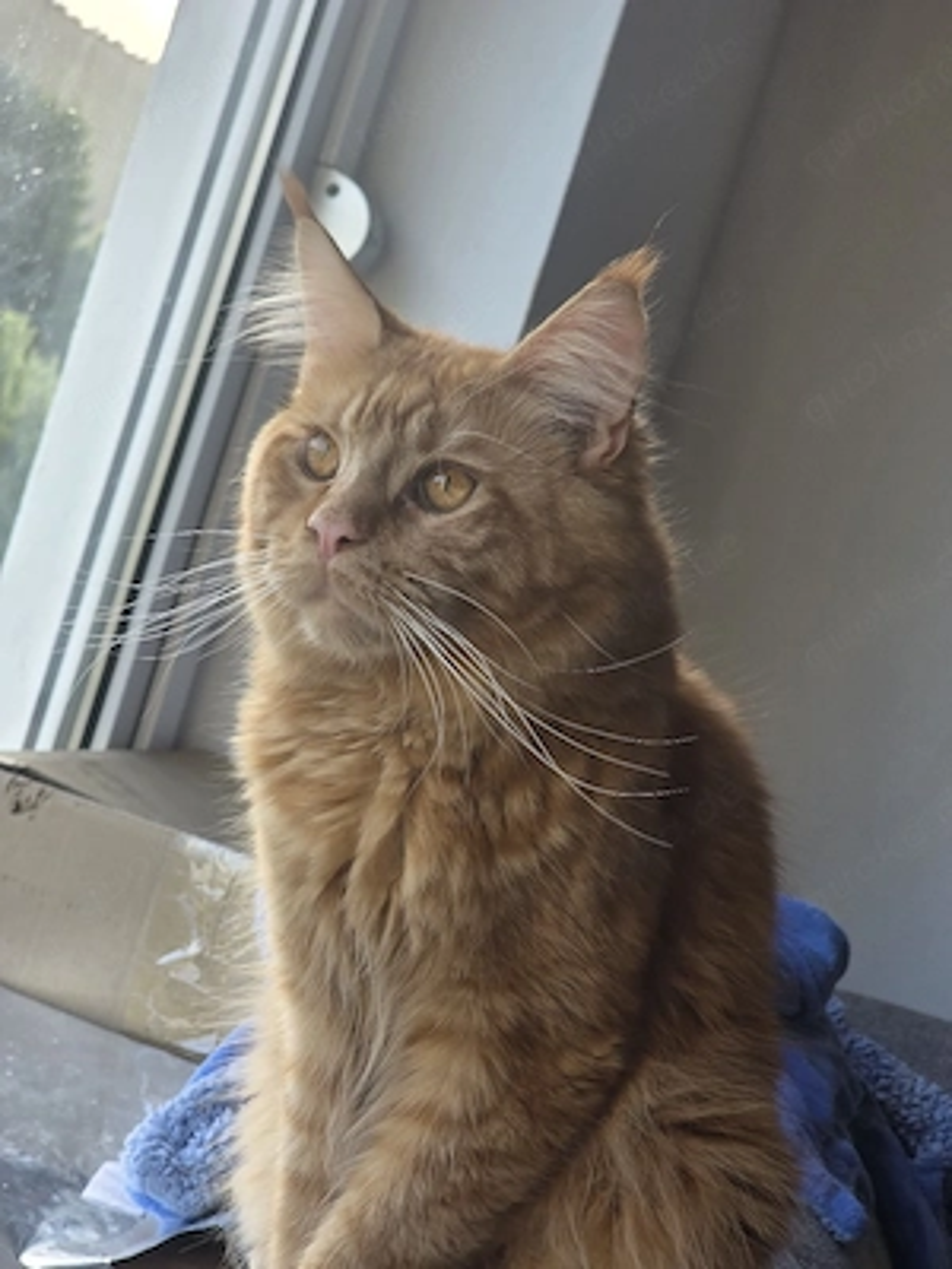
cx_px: 476
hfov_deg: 21.3
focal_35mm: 69
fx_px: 2530
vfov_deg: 28.2
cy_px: 634
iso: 50
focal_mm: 7.9
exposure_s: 1/101
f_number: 2.4
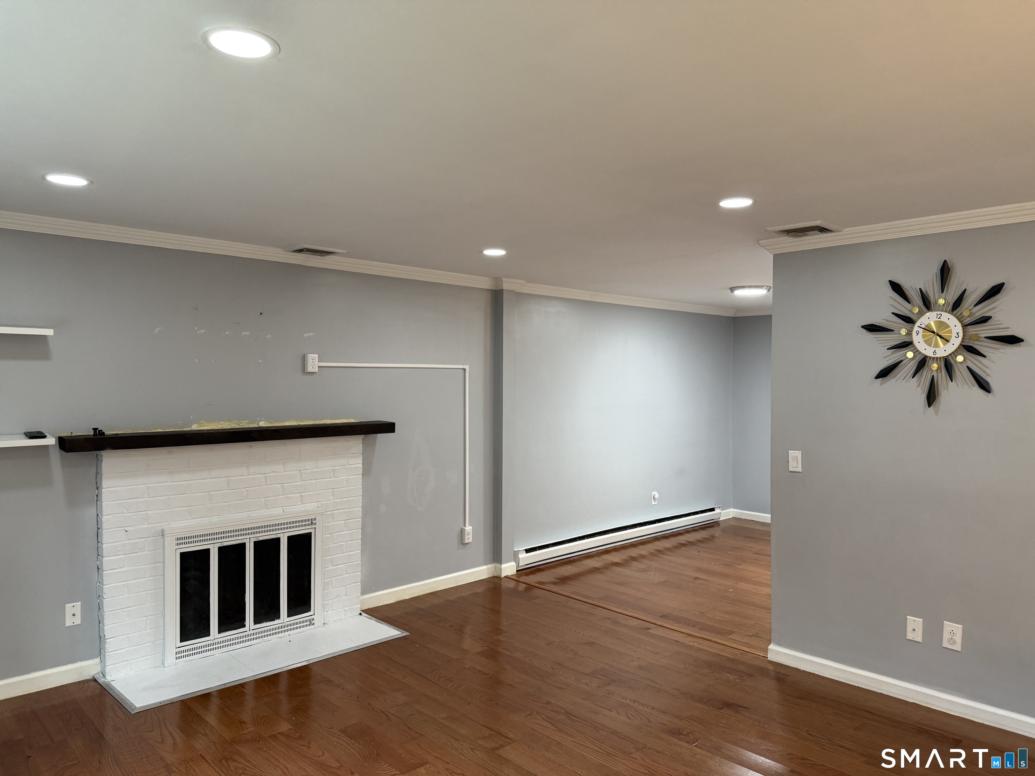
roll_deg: -0.7
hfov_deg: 71.6
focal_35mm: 24
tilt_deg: -1.8
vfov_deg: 56.8
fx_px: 718
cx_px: 518
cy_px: 388
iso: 200
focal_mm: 6.76
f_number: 1.78
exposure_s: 1/60
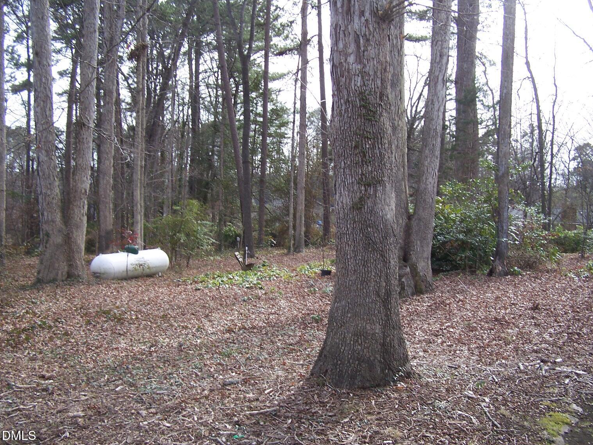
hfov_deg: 47.9
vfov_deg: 36.8
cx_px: 304
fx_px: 668
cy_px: 228
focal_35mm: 39
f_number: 2.8
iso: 80
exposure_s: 1/250
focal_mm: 6.3
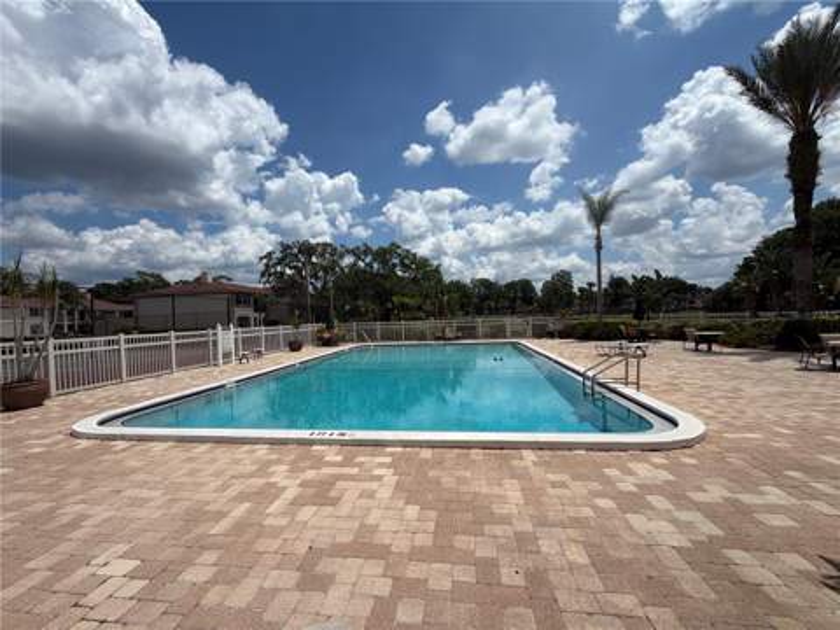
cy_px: 315
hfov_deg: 102.1
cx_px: 420
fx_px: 340
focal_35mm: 14
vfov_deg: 85.7
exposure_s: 1/2506
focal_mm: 2.22
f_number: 2.2
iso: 20
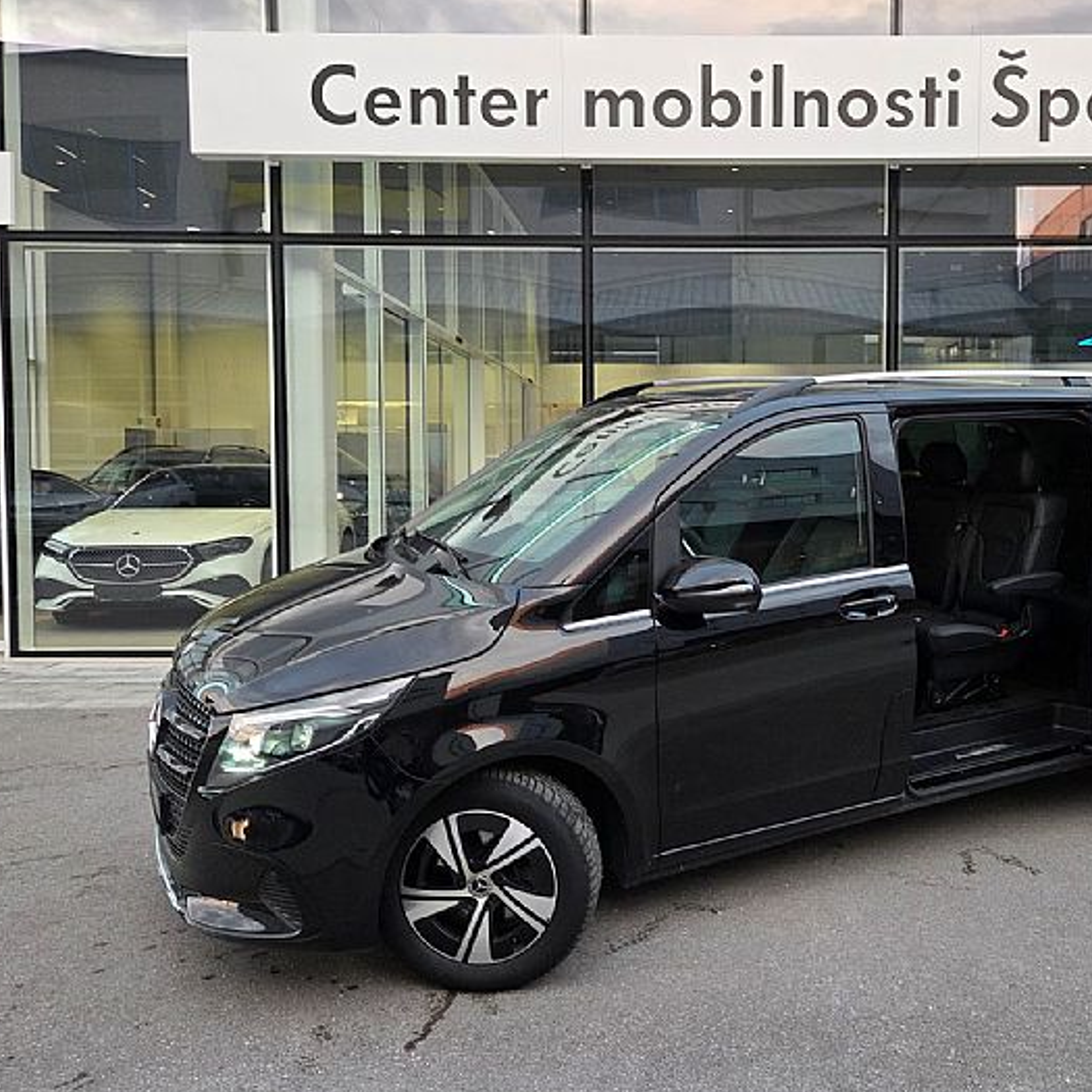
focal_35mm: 31
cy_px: 516
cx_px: 701
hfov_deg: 51.8
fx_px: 1106
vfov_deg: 52.5
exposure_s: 1/180
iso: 200
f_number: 1.8
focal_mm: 5.4
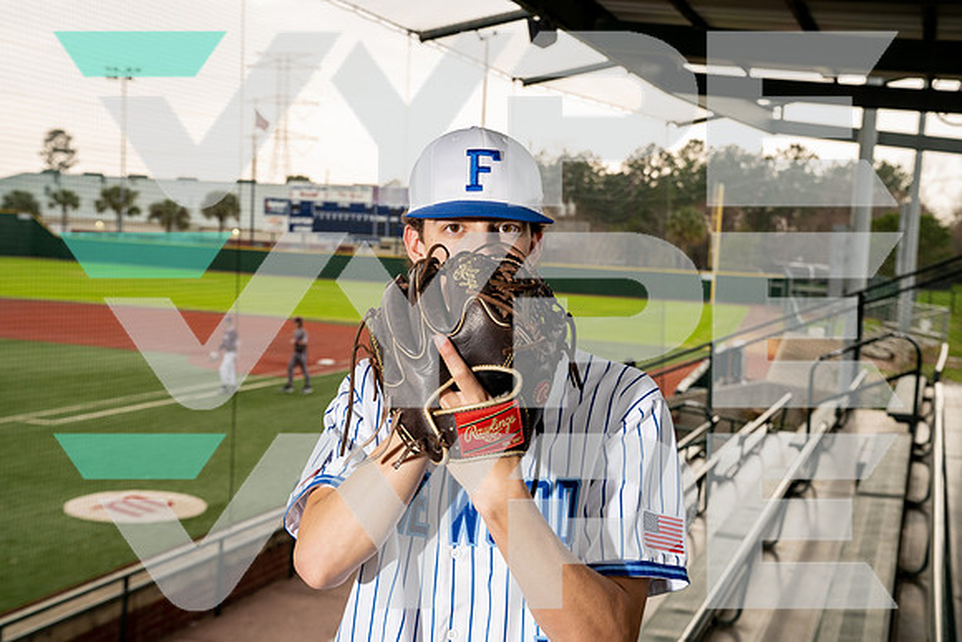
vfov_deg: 28.7
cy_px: 321
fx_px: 1256
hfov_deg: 41.9
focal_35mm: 47
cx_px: 481
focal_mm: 47
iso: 640
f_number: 6.3
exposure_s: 1/250
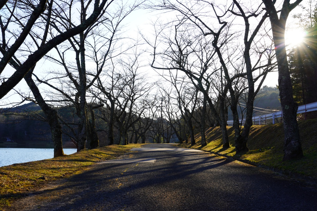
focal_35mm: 43
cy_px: 106
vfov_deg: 31.2
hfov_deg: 45.4
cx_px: 158
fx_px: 379
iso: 100
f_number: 10
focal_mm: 43
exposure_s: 1/60
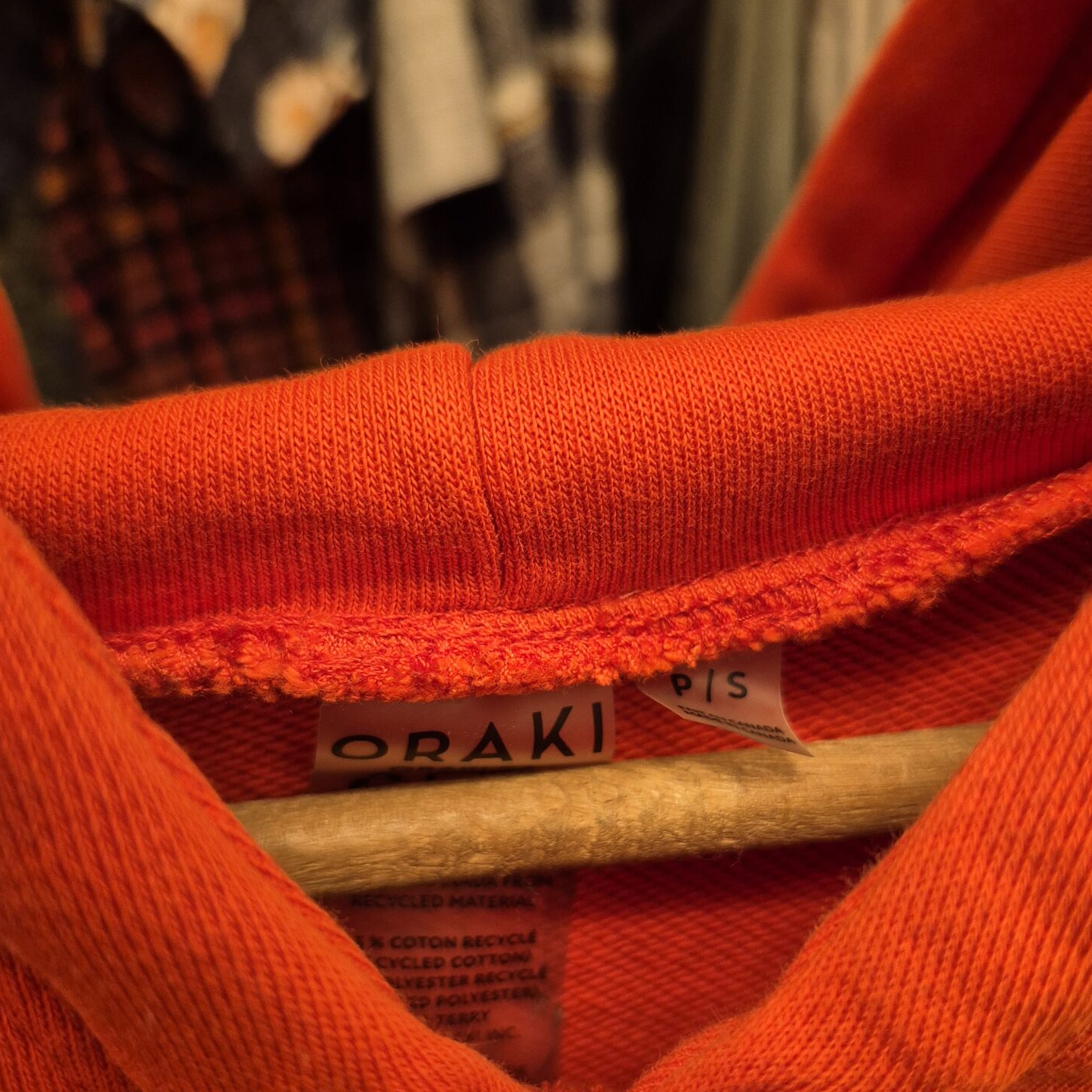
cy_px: 652
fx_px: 1035
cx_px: 580
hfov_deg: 55.6
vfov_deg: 55.2
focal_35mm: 29
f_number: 1.8
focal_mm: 5.4
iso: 500
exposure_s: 1/120
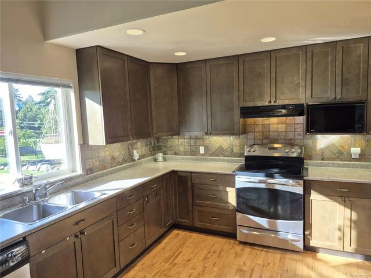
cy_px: 139
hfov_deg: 73.9
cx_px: 186
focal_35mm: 23
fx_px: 247
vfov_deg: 58.9
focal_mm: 5.4
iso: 100
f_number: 1.8
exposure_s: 1/120
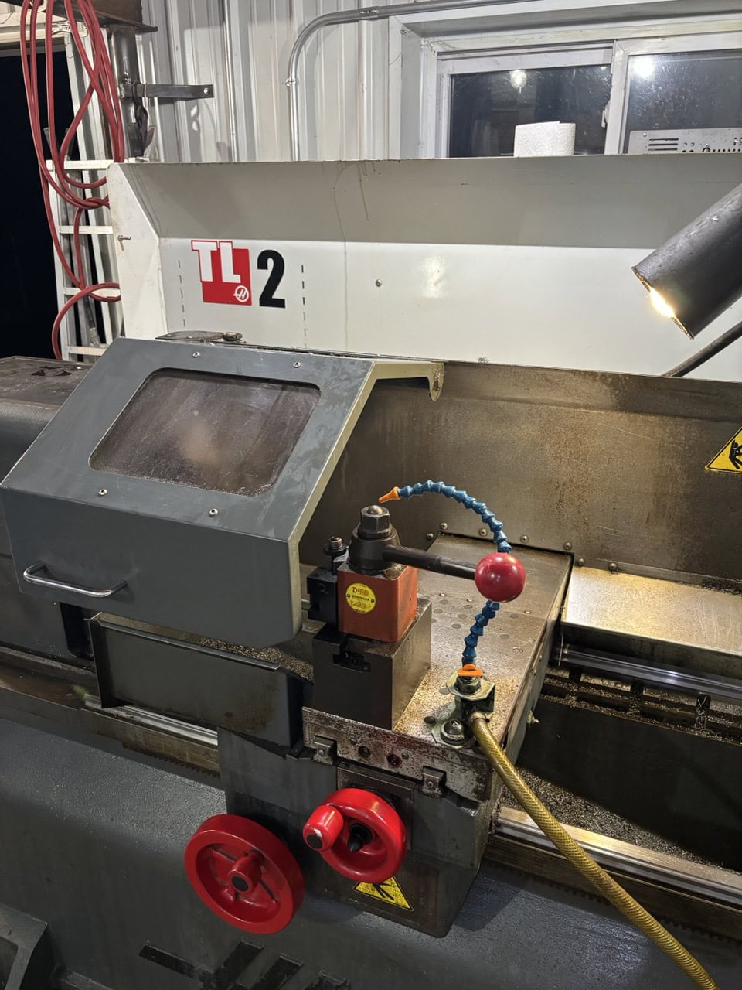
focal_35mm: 26
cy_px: 495
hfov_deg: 53.1
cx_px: 371
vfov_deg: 67.3
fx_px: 743
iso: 320
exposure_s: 1/60
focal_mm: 6
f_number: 1.6
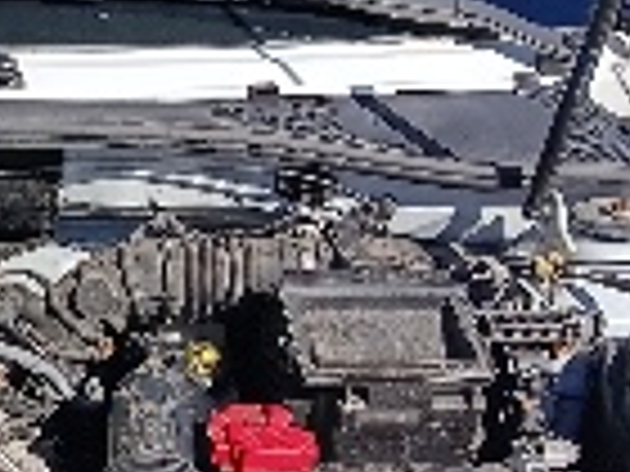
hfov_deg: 21.6
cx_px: -68
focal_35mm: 86
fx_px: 1565
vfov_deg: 17.1
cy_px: 324
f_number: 1.7
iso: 51
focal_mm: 5.24
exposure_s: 1/681
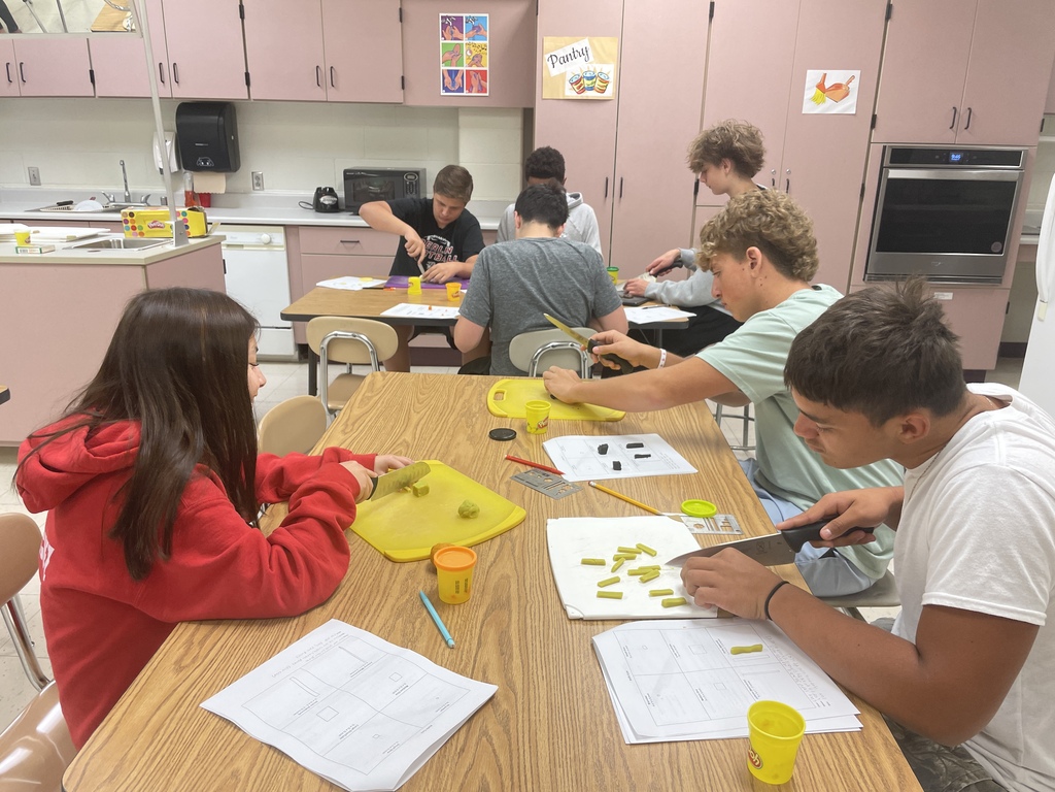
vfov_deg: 53.1
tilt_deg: -16.7
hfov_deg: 67.3
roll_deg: -0.2
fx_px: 792
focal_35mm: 26
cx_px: 528
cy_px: 396
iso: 64
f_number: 1.6
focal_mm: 4.2
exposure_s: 1/60
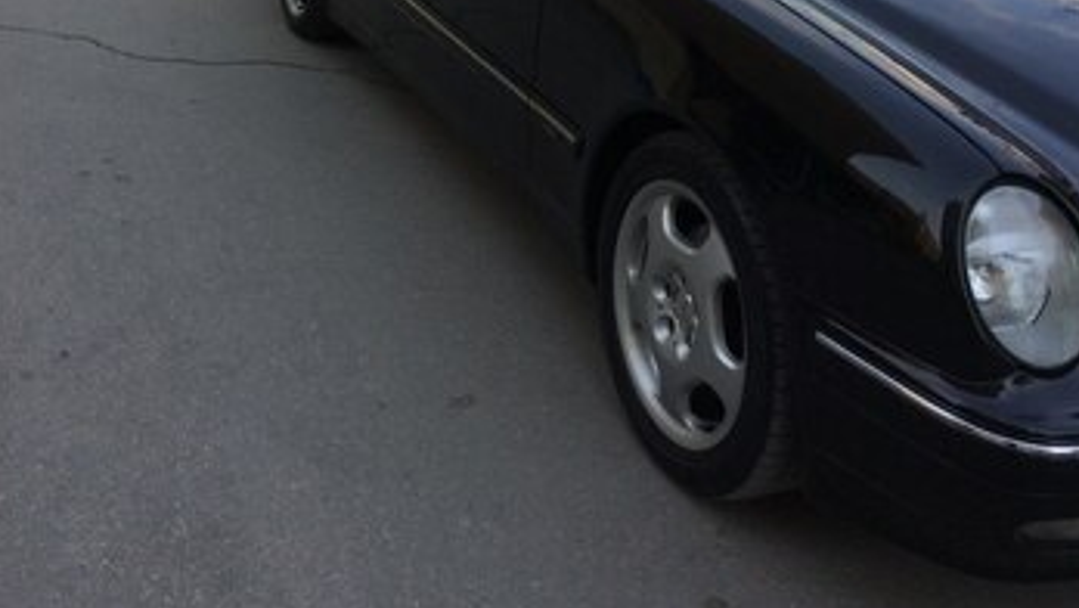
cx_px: 549
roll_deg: -6.5
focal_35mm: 45
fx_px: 1288
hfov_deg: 45.5
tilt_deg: -13.5
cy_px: -53
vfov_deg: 24.8
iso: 32
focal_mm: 4.15
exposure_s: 1/1172
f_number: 2.2
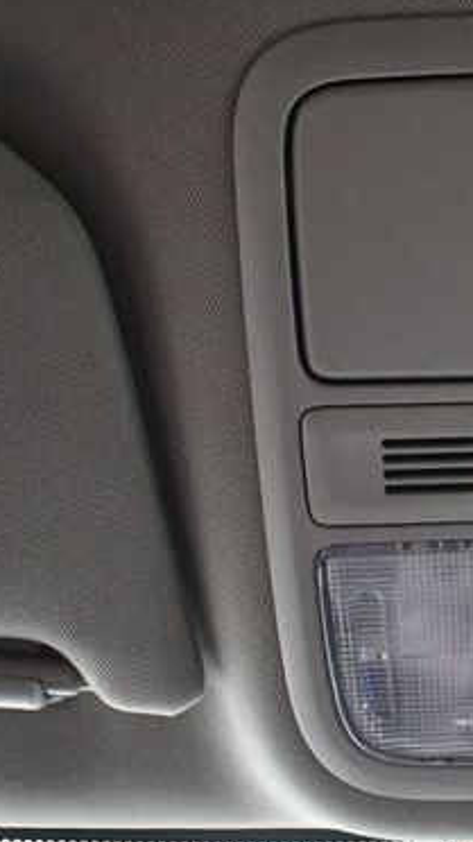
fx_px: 1451
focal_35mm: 65
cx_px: 638
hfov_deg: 17.3
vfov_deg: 32.3
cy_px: 473
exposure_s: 1/60
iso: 7200
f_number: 3.5
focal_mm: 18
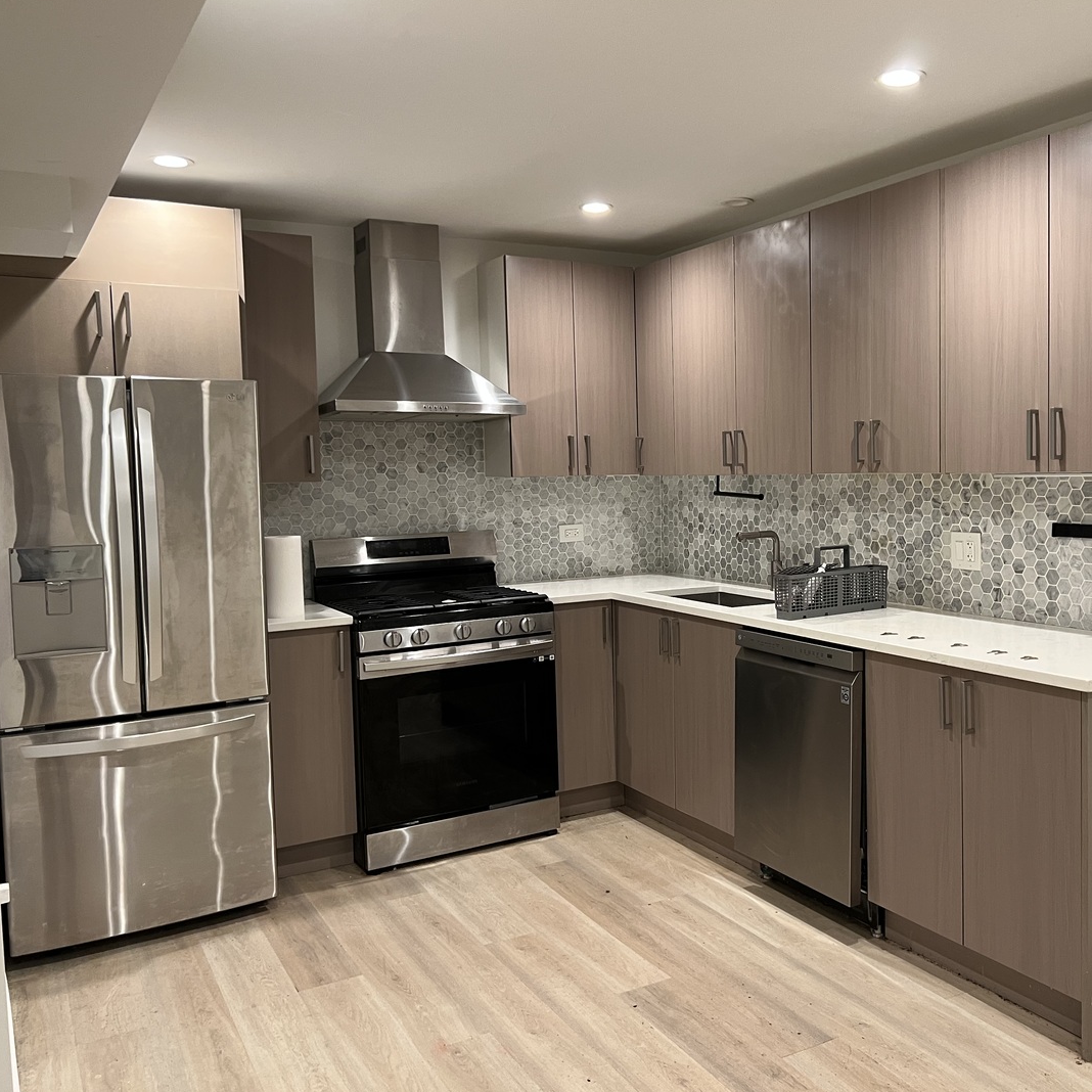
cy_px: 545
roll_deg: +1.1
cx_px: 675
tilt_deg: -2.6
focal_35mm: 31
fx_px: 1106
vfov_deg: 52.5
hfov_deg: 52.0
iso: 160
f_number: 1.5
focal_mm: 5.7
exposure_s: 1/60
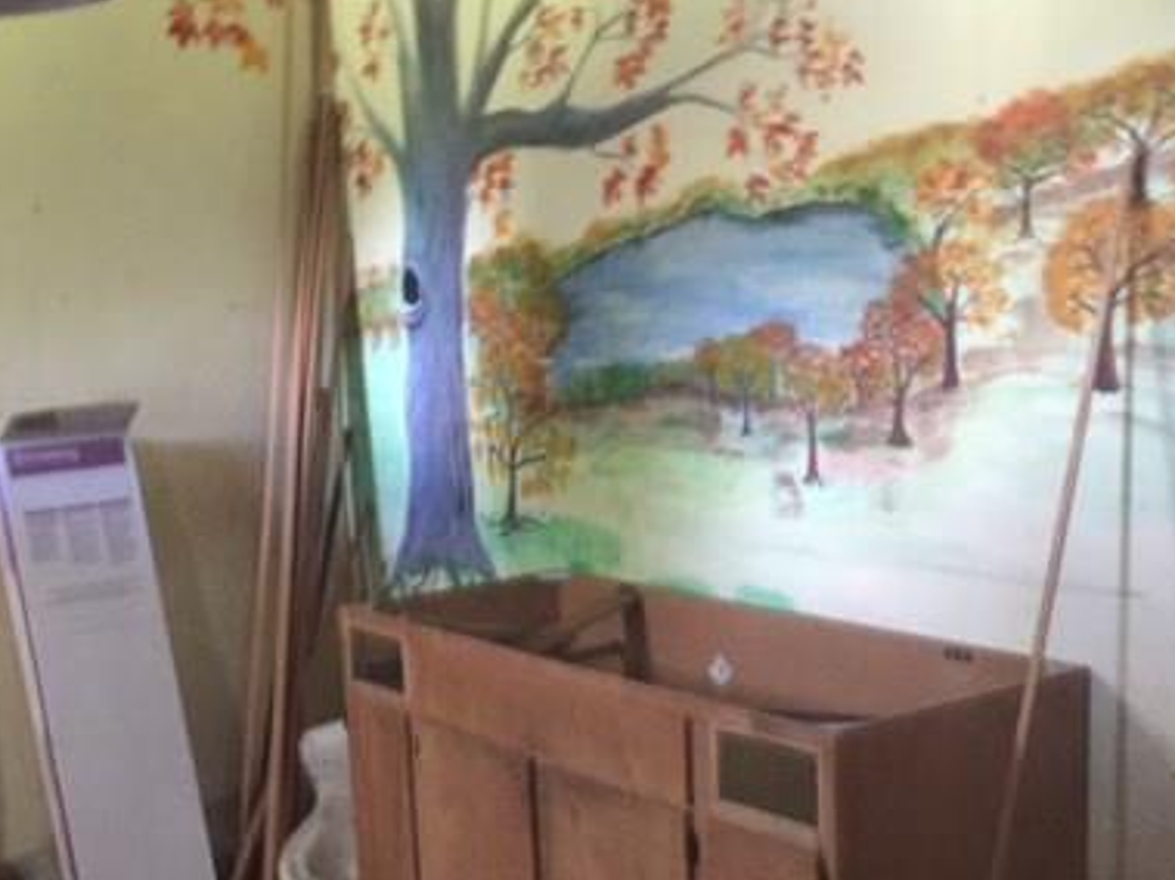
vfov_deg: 29.3
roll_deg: -0.1
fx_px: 1663
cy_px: 635
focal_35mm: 49
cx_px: 521
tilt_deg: -11.4
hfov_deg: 38.9
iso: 80
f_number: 2.2
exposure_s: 1/4
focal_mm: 4.15
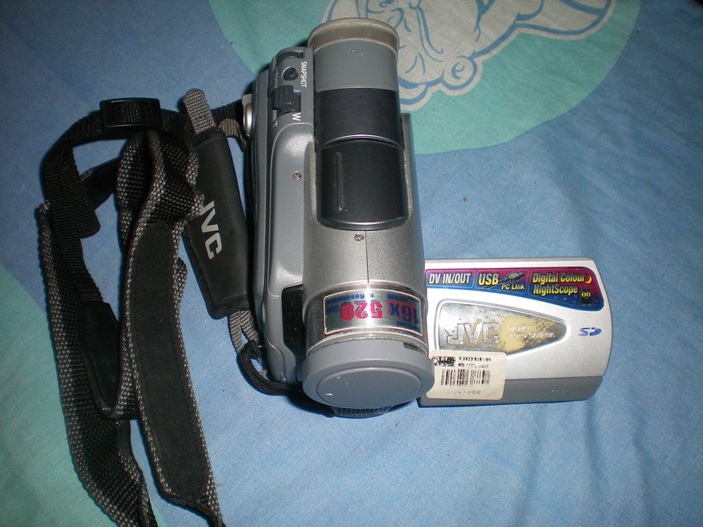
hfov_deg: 49.0
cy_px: 264
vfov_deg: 37.7
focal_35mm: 38
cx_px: 352
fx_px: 772
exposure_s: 1/60
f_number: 3.1
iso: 64
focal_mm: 6.3
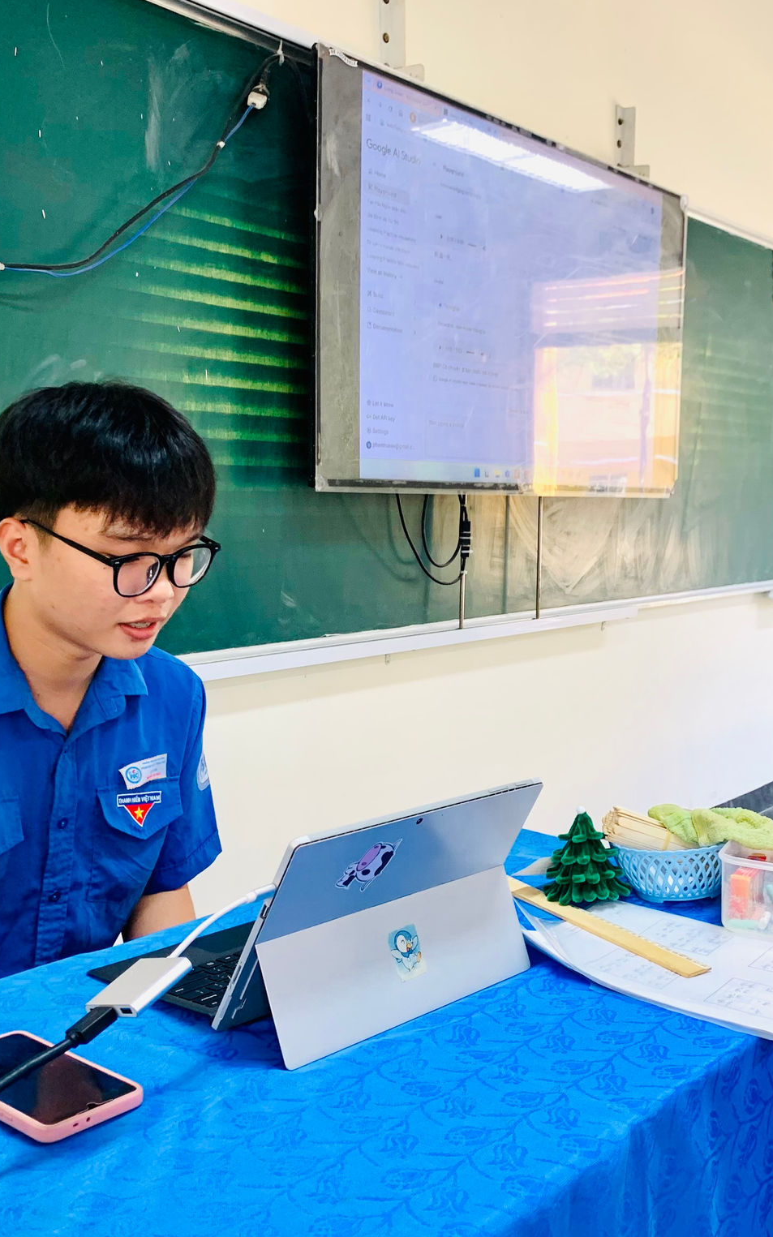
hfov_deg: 33.9
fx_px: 1247
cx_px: 560
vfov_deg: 52.8
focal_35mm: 37
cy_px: 621
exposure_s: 1/96
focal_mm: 4.25
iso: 100
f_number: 1.8
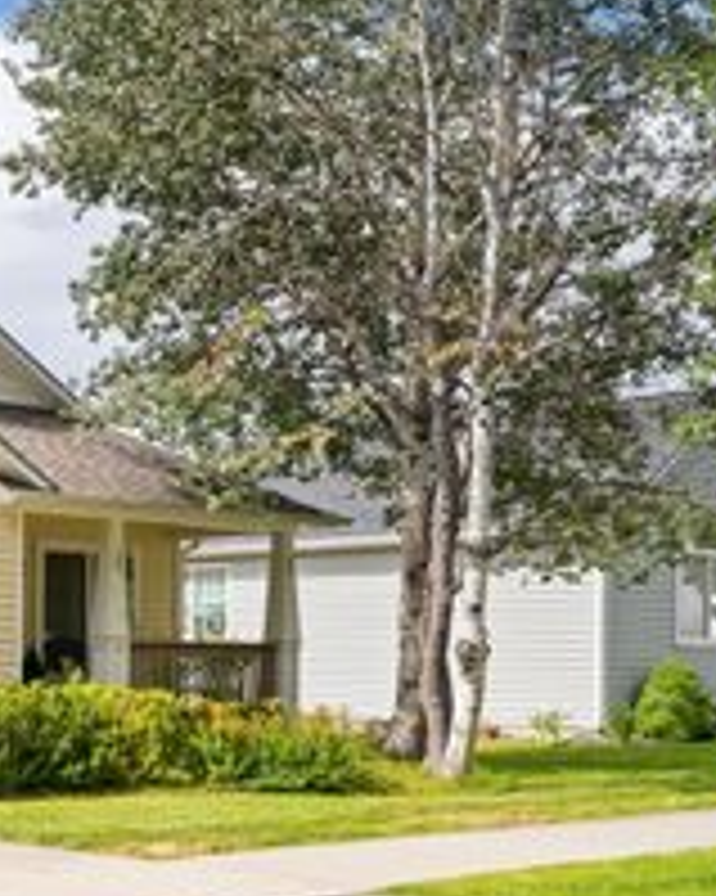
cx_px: -324
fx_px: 1750
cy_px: 660
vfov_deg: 28.4
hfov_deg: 20.2
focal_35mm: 66
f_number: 9
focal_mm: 28
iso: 250
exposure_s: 1/160
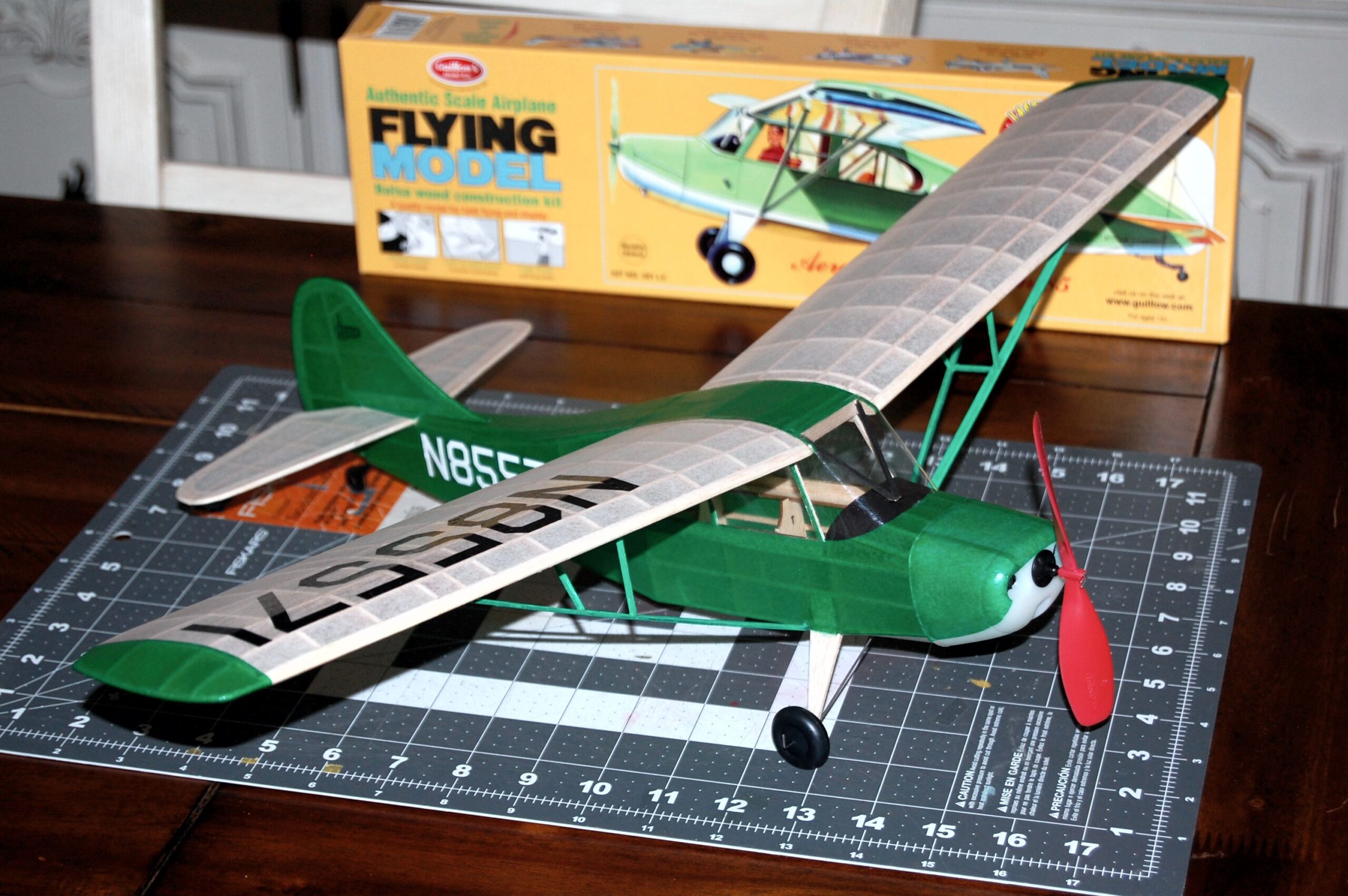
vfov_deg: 16.5
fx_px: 3086
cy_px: 448
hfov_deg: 24.6
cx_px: 674
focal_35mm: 82
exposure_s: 1/60
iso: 400
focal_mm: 55
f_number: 5.6
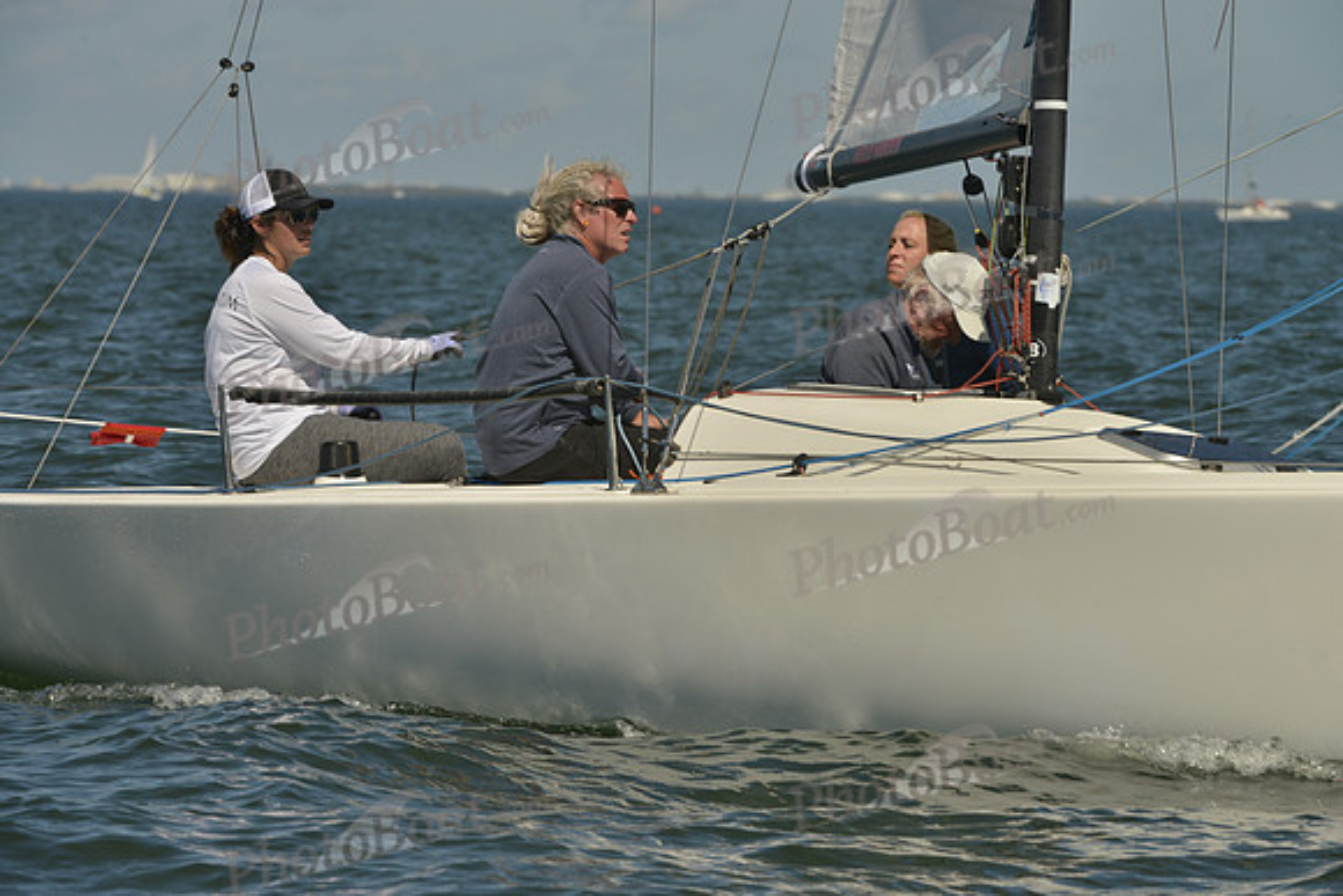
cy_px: 448
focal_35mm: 290
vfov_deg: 4.7
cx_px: 672
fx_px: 10821
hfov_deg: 7.1
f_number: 13
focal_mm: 290
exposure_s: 1/1000
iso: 280
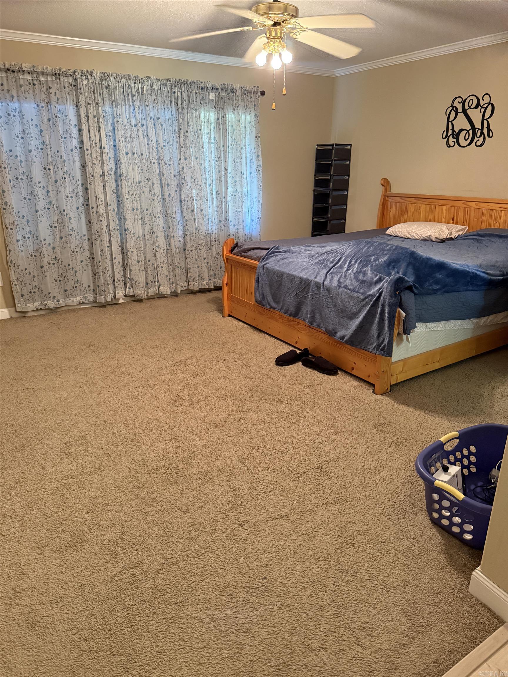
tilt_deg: -18.0
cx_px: 254
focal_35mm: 24
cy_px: 338
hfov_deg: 56.8
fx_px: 470
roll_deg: -0.7
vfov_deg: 71.6
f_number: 1.78
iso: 800
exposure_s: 1/60
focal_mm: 6.76
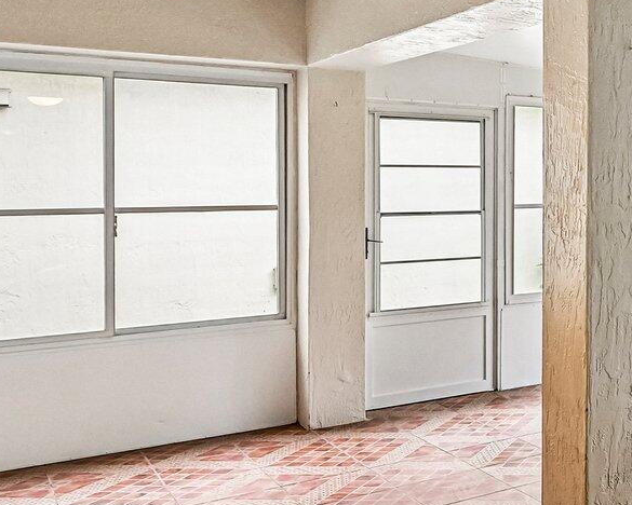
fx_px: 860
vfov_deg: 32.7
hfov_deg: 31.7
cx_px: 806
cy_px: 211
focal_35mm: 46
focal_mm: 14
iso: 4000
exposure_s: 1/250
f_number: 8
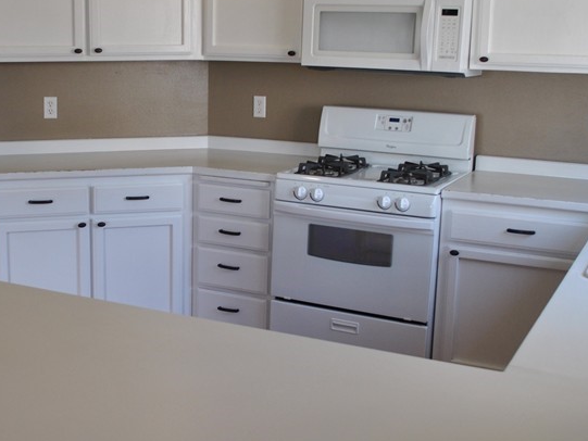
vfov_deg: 28.0
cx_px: 179
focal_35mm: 52
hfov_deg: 36.3
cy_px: 229
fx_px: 883
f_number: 3.5
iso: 200
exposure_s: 1/50
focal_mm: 18
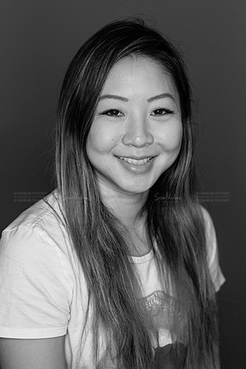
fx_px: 871
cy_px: 184
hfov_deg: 16.1
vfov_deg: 23.9
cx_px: 123
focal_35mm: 85
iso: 2000
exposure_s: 1/400
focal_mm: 85
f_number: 3.5
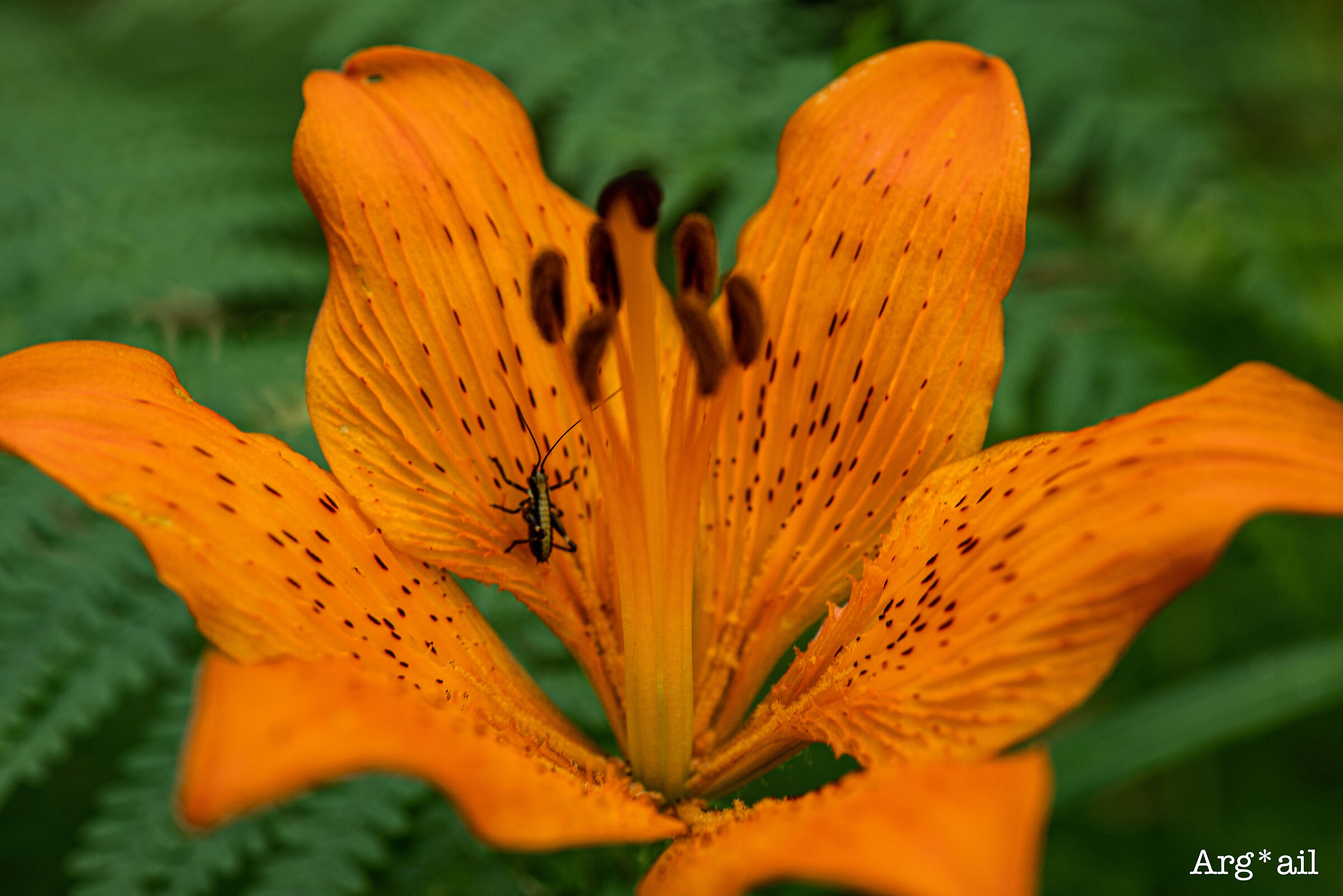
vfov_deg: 18.2
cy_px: 448
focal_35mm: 75
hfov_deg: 27.0
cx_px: 672
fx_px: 2798
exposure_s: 1/15
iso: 100
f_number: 4.5
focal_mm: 50
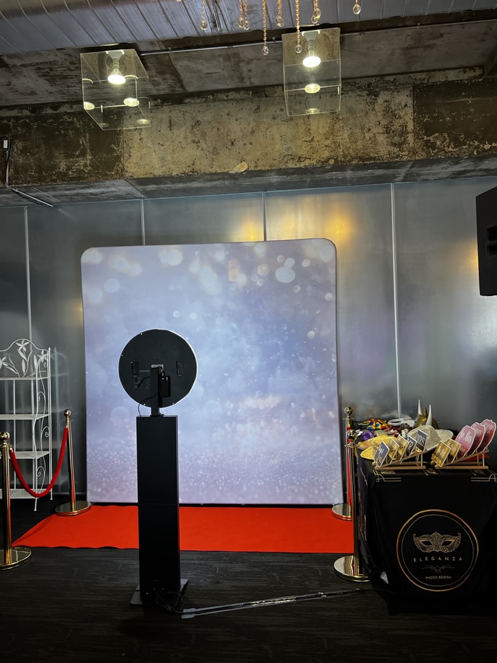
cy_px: 332
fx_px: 498
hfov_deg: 53.1
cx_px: 248
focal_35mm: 26
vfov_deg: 67.3
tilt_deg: +0.3
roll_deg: +1.7
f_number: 1.5
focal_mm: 5.7
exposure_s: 1/120
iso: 125
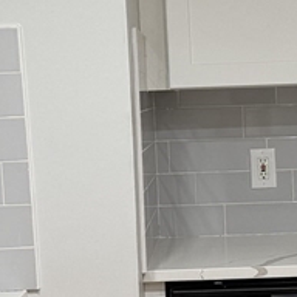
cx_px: 271
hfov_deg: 15.2
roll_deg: +2.4
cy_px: 198
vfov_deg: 15.4
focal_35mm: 113
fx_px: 1097
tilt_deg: -4.8
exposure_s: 1/60
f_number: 1.78
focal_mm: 6.76
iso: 200
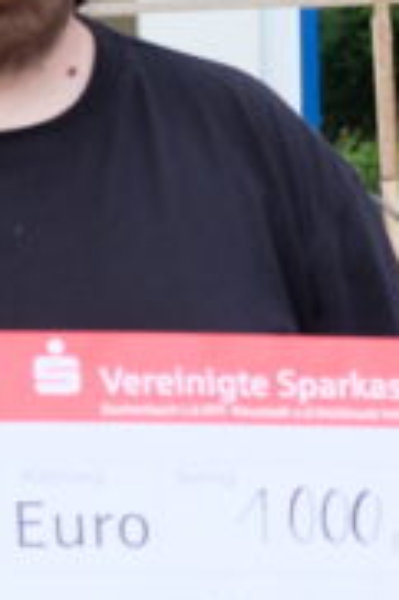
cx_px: 171
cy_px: 432
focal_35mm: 297
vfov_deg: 6.9
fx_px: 4947
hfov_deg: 4.6
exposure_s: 1/400
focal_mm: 30.2
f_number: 4
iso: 400
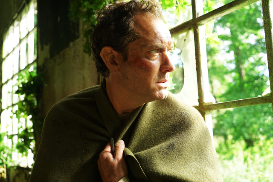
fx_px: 296
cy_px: 91
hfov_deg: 49.5
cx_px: 136
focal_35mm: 39
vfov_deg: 34.2
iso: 800
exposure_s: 1/320
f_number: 4.5
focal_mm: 39
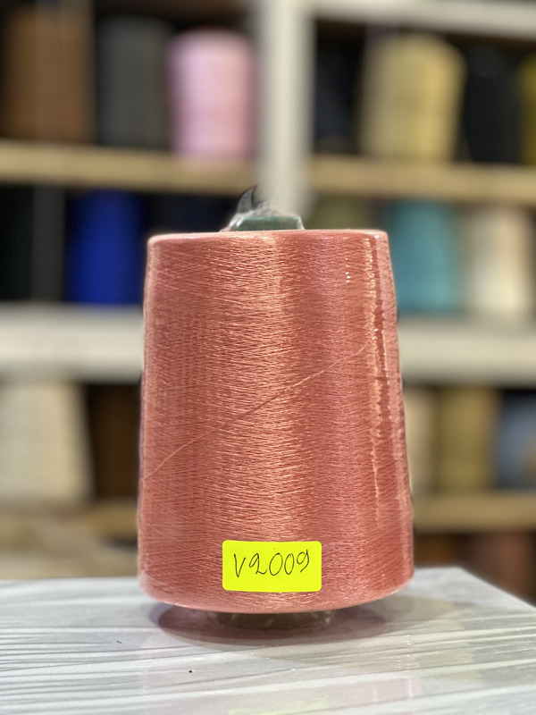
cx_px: 268
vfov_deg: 25.3
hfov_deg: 19.1
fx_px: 1590
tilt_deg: +1.8
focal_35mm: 77
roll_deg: -1.3
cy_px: 358
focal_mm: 9
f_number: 2.8
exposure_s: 1/33
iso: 160
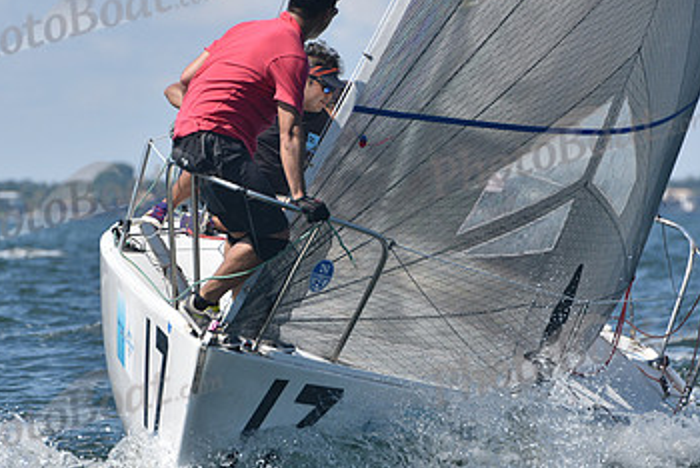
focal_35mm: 331
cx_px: 328
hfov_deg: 6.2
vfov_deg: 4.2
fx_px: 6441
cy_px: 279
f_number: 5.6
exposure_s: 1/1000
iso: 250
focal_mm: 200
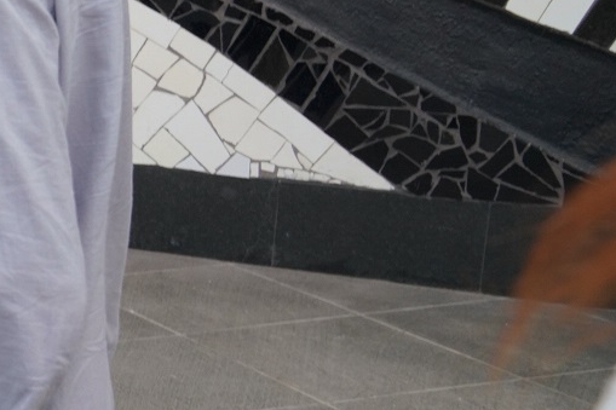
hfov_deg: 16.8
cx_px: -586
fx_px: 1608
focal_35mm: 94
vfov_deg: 14.5
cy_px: 192
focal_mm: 24
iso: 800
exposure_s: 1/320
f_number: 5
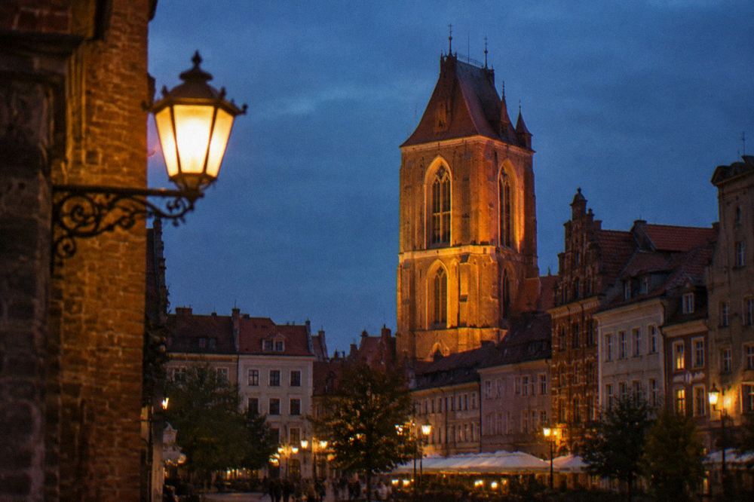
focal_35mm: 35
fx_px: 733
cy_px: 251
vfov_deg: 37.8
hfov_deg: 54.5
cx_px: 377
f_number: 6.3
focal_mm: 35
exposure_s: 1/40
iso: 6400
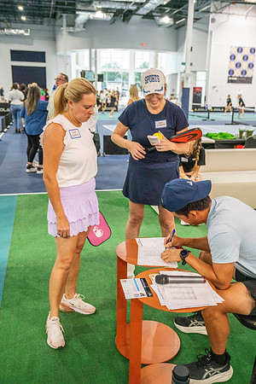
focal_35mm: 34
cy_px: 192
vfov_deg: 55.8
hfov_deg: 38.9
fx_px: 363
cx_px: 128
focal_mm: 34
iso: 6400
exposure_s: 1/640
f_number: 4
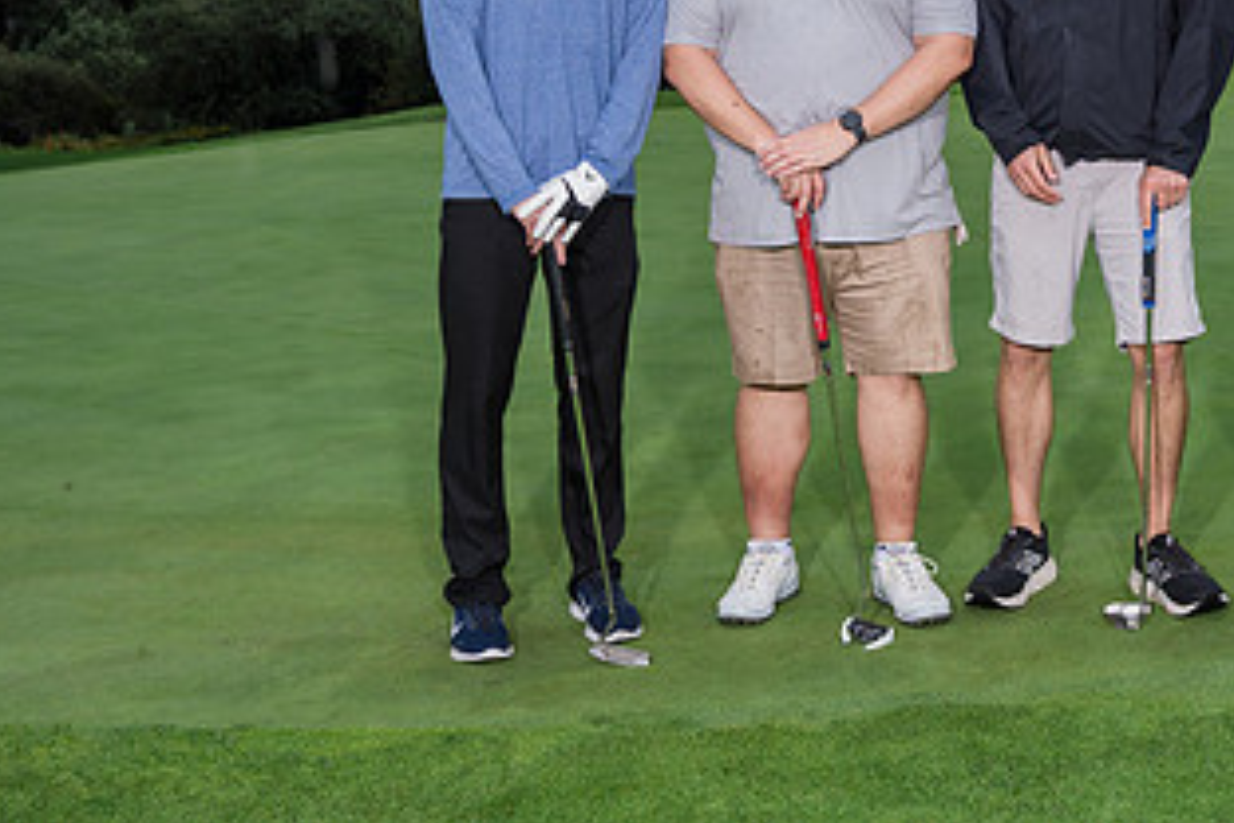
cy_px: 65
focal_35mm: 56
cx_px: 997
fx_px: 1919
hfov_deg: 34.5
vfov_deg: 23.5
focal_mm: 30.1
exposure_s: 1/500
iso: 320
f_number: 5
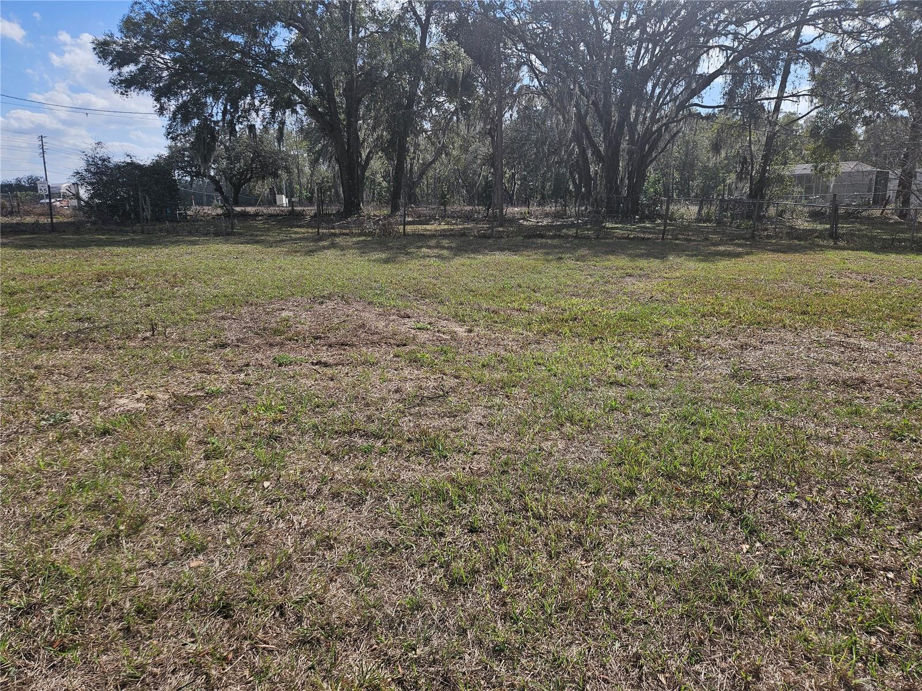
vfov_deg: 58.9
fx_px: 613
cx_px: 461
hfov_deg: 73.9
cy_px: 346
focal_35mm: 23
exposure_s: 1/1742
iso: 25
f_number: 1.8
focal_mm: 5.4
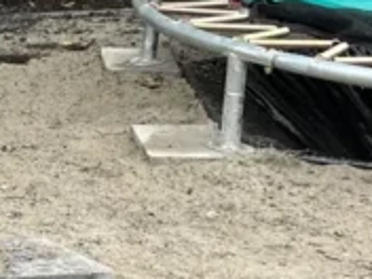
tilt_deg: -17.0
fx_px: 1623
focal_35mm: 151
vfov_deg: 9.8
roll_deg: +3.1
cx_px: -596
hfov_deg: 10.6
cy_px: 207
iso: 40
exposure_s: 1/192
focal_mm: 5.1
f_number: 1.6
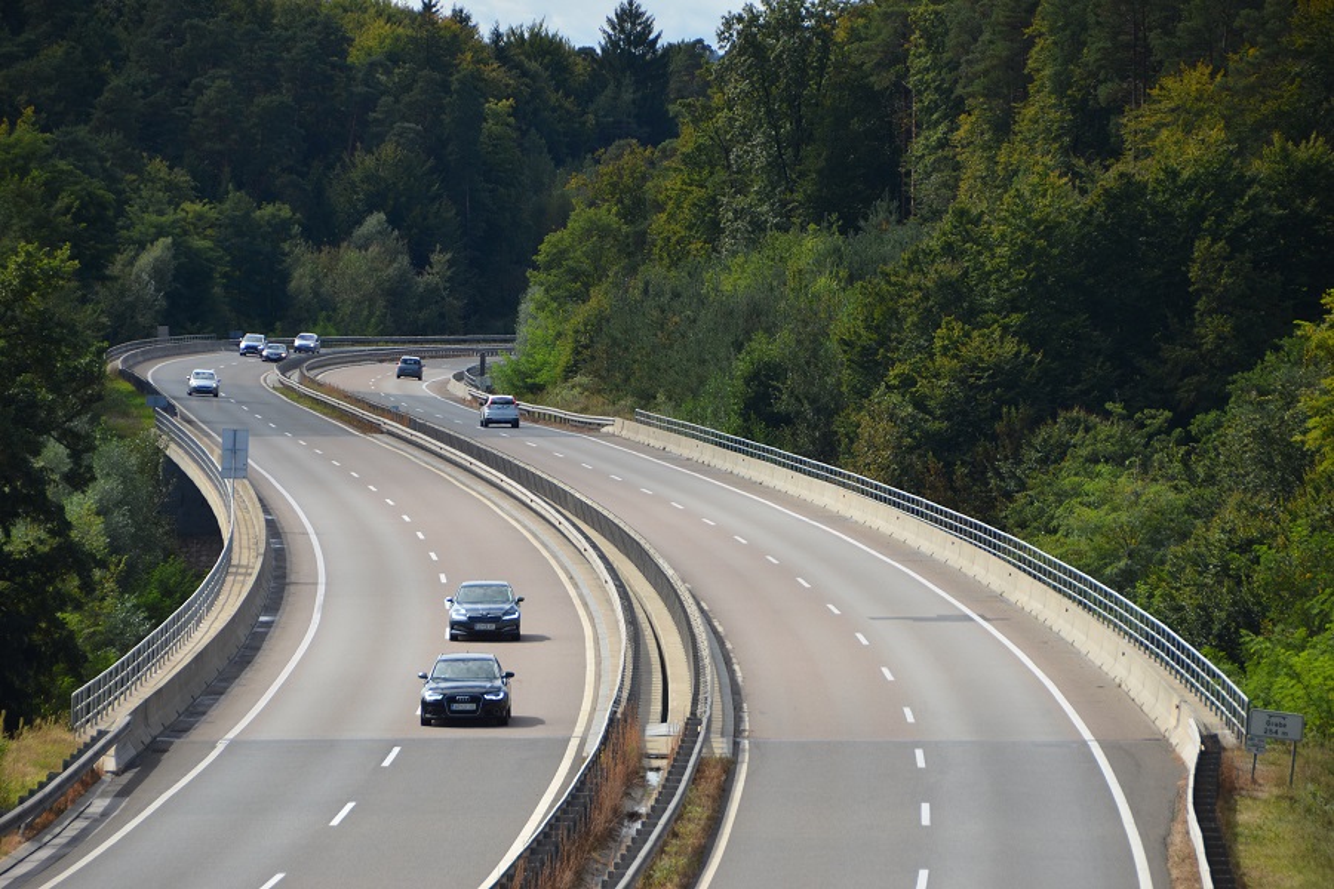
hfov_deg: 8.1
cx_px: 667
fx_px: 9448
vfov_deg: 5.4
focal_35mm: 255
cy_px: 444
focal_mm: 170
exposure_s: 1/800
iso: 200
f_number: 5.6
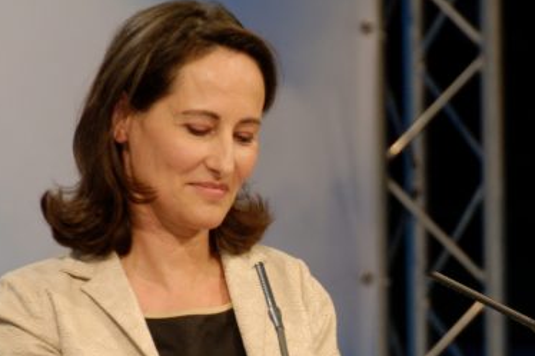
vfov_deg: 3.0
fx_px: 6877
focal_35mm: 463
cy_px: 270
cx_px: 402
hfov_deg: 4.5
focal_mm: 150
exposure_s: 1/125
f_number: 5.6
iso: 500
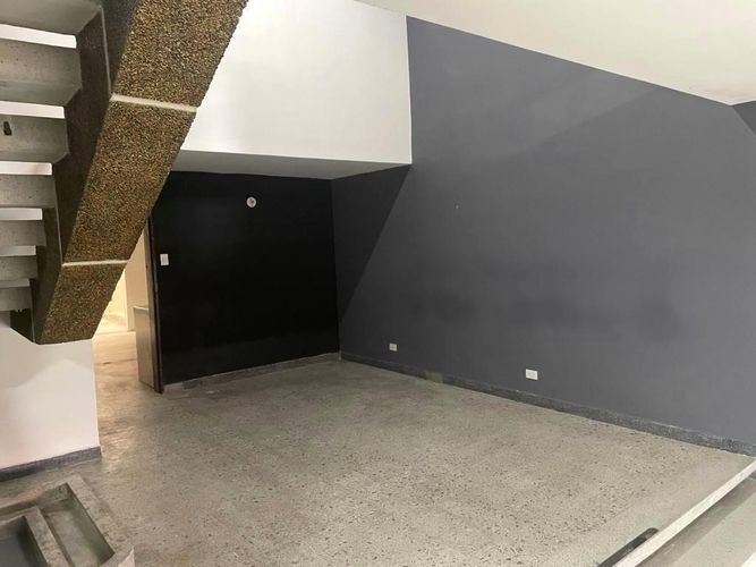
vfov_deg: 53.0
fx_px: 568
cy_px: 284
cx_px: 378
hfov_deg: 67.3
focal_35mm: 26
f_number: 1.6
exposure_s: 1/40
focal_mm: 4.2
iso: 640
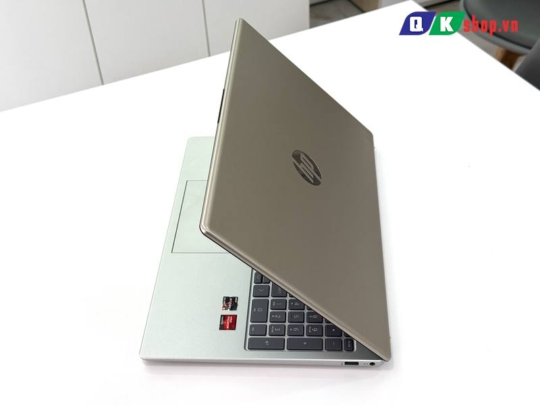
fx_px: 749
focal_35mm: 48
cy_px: 202
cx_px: 270
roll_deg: +4.7
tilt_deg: -40.6
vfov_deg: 30.3
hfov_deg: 39.7
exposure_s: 1/164
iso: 50
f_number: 1.78
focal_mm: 6.76
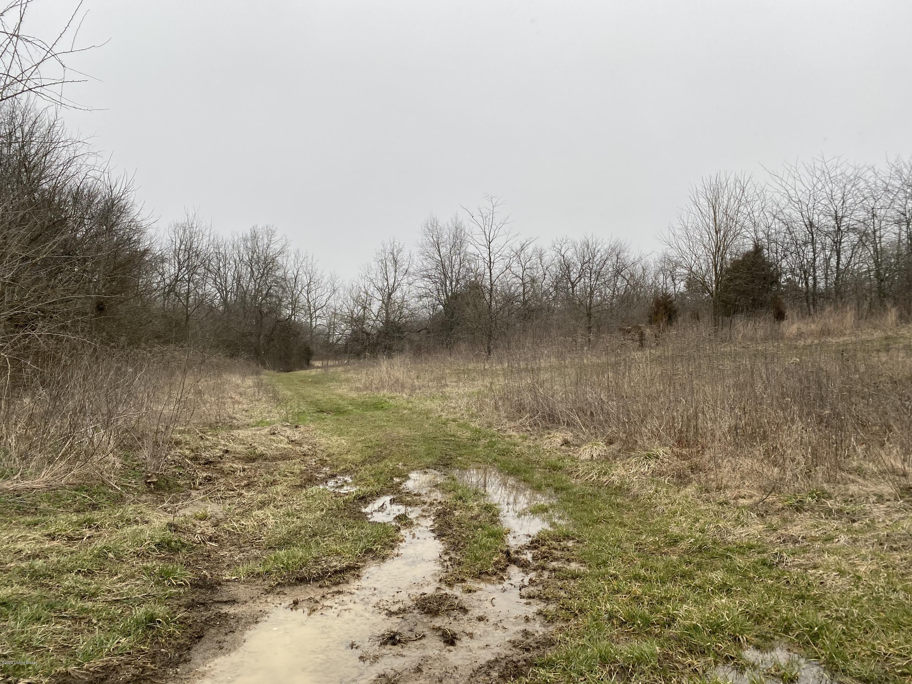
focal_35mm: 26
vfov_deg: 53.1
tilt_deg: +3.3
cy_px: 342
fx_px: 685
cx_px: 456
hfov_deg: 67.3
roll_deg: -2.5
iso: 32
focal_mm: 4.25
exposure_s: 1/306
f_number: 1.8
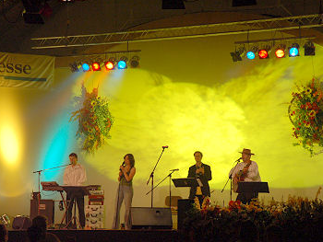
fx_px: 859
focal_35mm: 92
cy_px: 121
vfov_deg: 16.1
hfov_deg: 21.3
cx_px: 178
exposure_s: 1/80
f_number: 4.5
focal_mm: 56
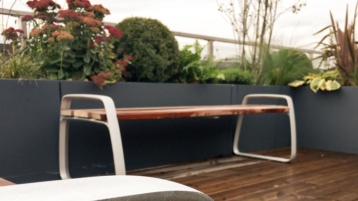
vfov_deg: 25.8
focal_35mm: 43
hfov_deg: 47.4
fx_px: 408
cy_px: 216
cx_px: 177
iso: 25
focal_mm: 4.15
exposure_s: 1/466
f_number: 2.2
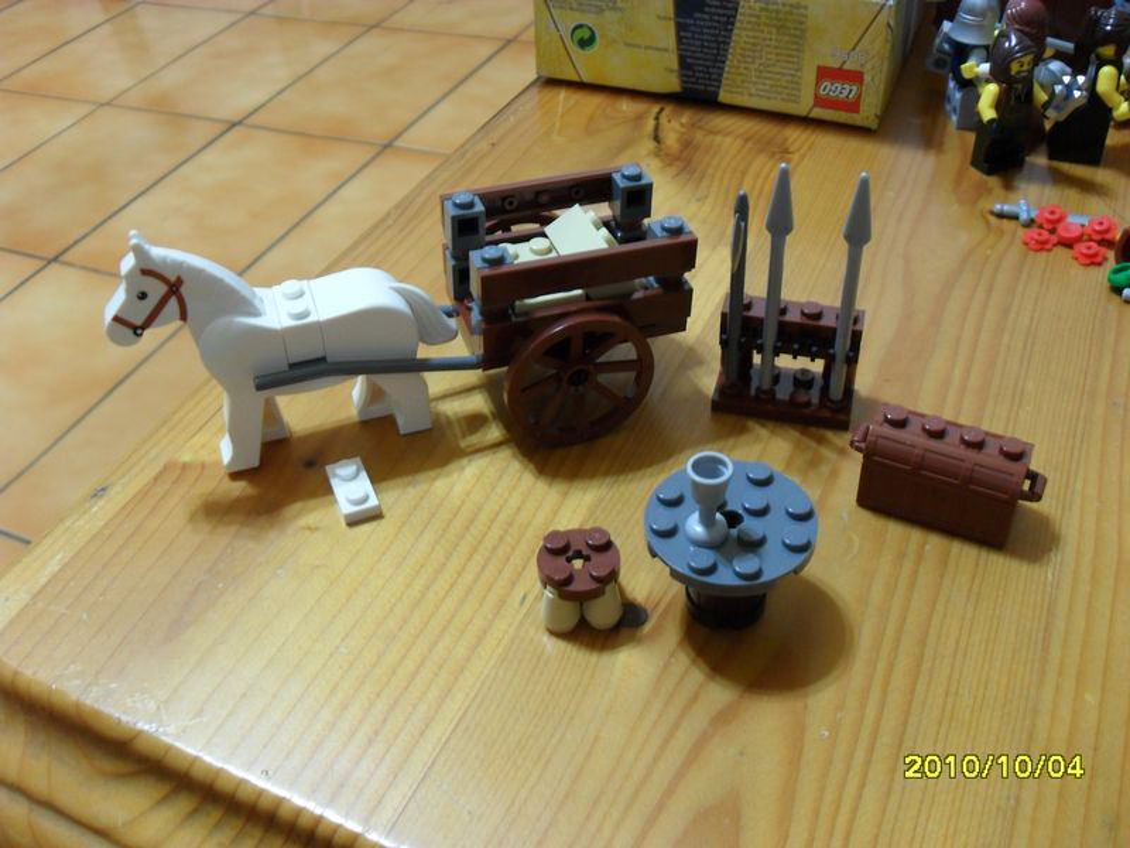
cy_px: 424
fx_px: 1143
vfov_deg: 40.7
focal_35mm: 35
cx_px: 565
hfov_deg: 52.6
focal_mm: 6.2
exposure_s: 1/8
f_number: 2.8
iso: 200
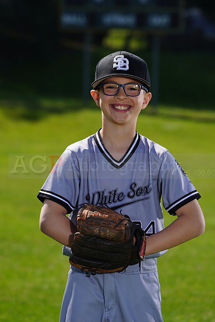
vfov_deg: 10.0
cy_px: 161
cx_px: 108
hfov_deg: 6.7
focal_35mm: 206
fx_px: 1844
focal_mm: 206
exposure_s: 1/250
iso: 100
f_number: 8
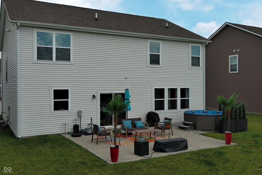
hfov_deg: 63.7
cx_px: 131
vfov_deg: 45.0
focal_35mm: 29
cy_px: 88
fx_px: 211
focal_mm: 10.57
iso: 101
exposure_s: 1/1560
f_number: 2.8
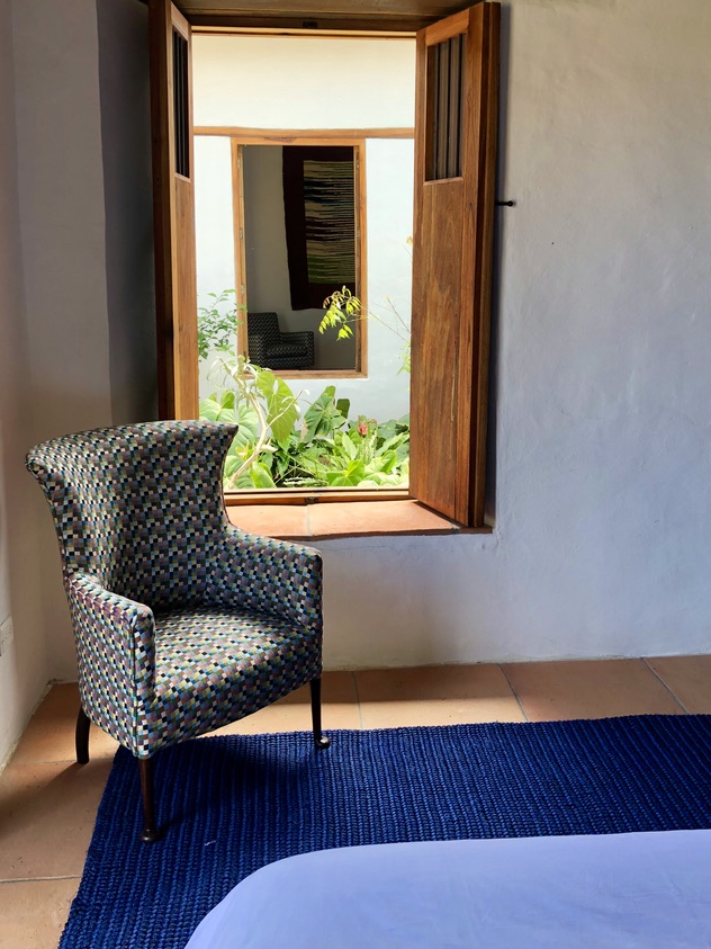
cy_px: 393
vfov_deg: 53.7
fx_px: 931
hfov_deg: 41.8
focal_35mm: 34
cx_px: 371
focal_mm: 4
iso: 40
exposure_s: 1/120
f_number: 1.8
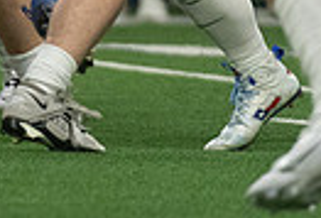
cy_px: -224
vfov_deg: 1.0
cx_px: 79
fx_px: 12682
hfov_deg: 1.5
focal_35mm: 1414
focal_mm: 200
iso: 4000
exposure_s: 1/1250
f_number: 2.8
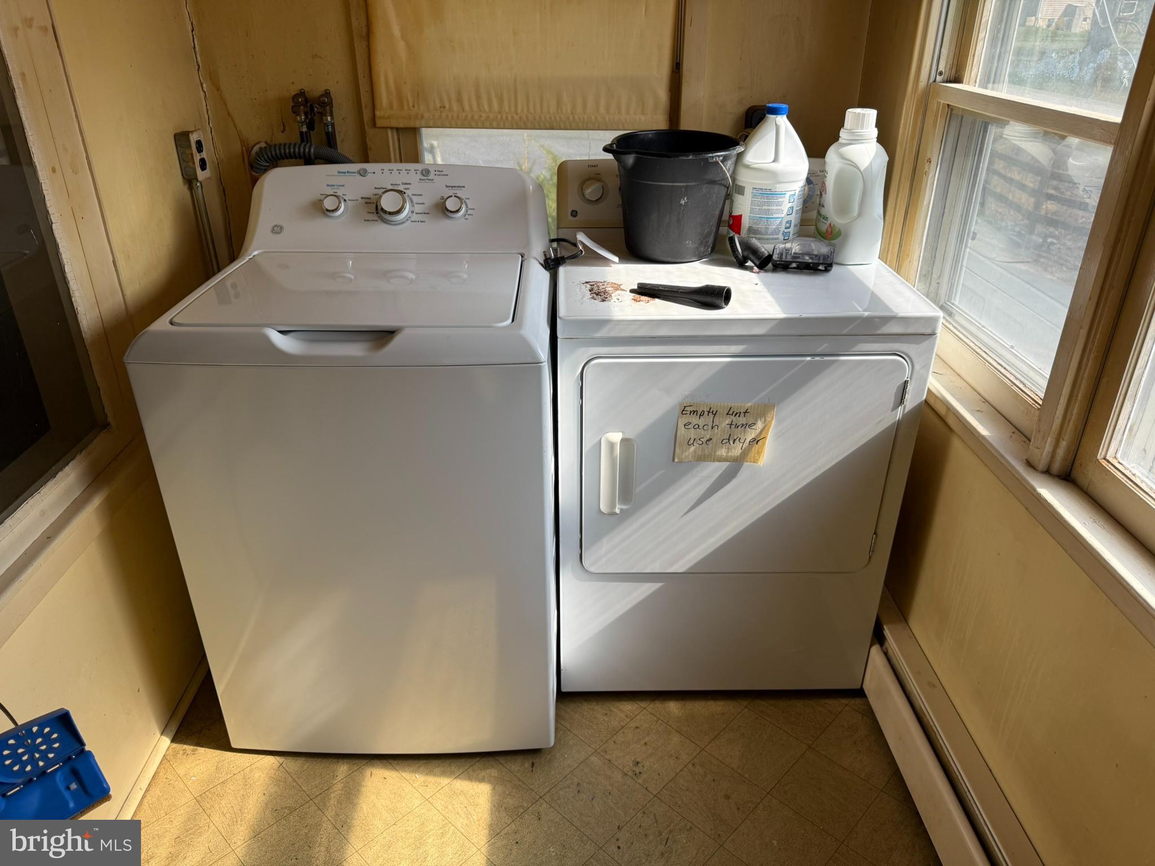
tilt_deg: -27.1
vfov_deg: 56.8
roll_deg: +0.1
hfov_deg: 71.6
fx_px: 801
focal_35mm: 24
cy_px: 433
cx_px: 578
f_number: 1.78
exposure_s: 1/1271
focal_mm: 6.76
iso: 100
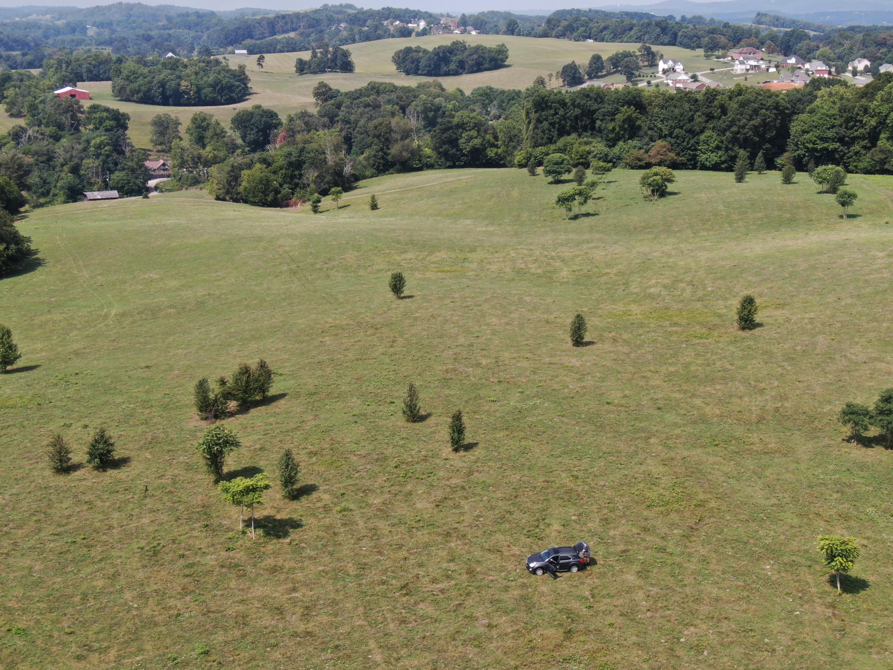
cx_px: 446
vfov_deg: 30.3
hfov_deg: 39.7
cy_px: 335
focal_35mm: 48
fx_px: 1238
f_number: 3.8
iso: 100
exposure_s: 1/500
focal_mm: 8.6
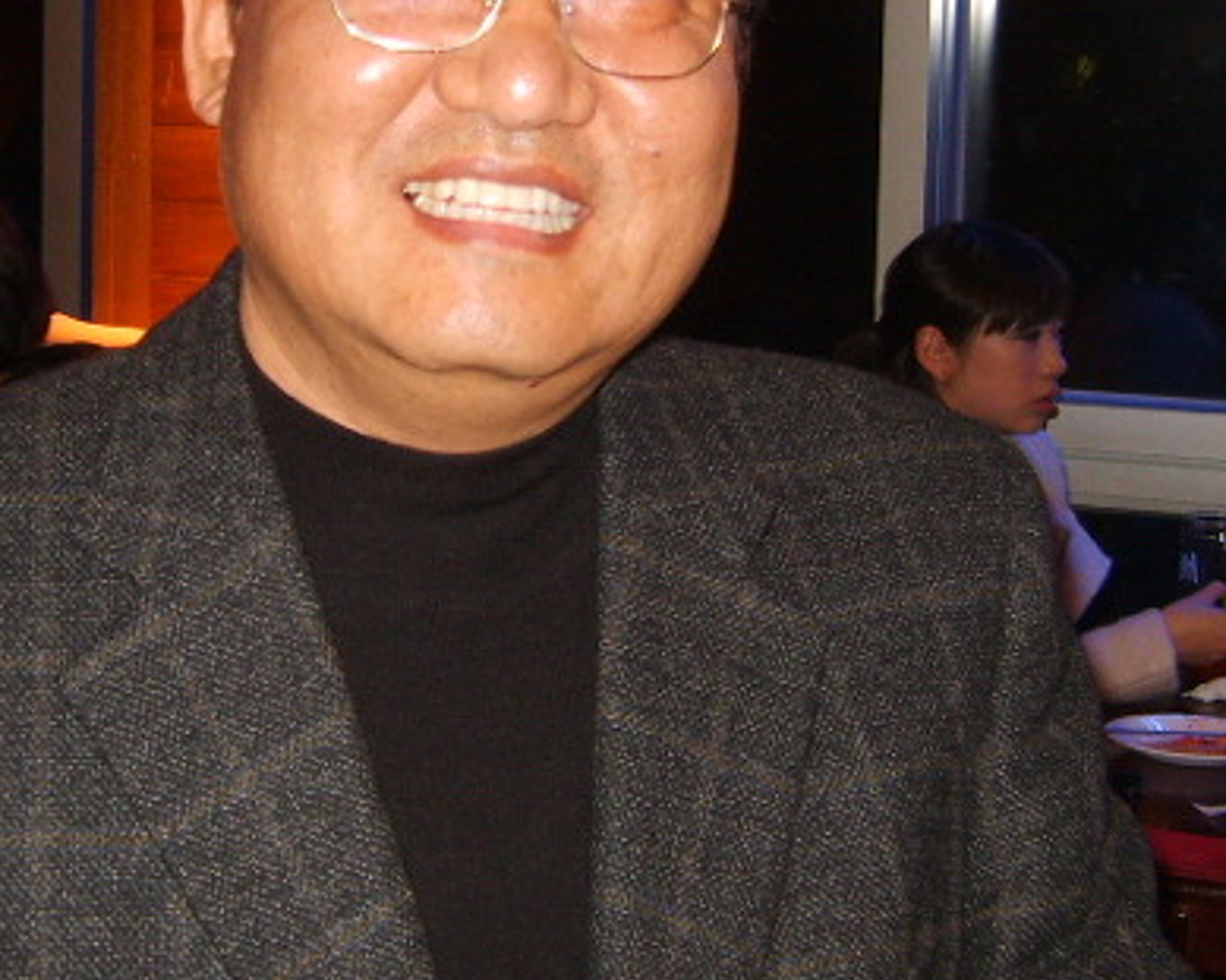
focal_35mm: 83
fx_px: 3011
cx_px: 424
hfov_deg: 22.9
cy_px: 353
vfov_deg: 18.5
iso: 100
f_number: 2.8
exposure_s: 1/30
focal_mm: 7.4
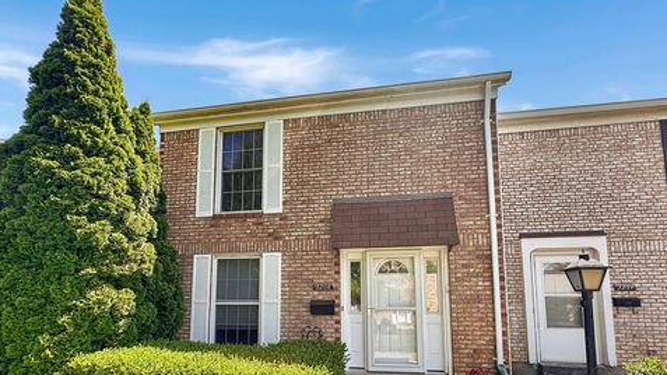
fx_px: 283
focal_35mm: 16
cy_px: 251
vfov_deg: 65.2
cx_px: 330
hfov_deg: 99.4
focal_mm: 2.22
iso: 40
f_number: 2.2
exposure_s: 1/440
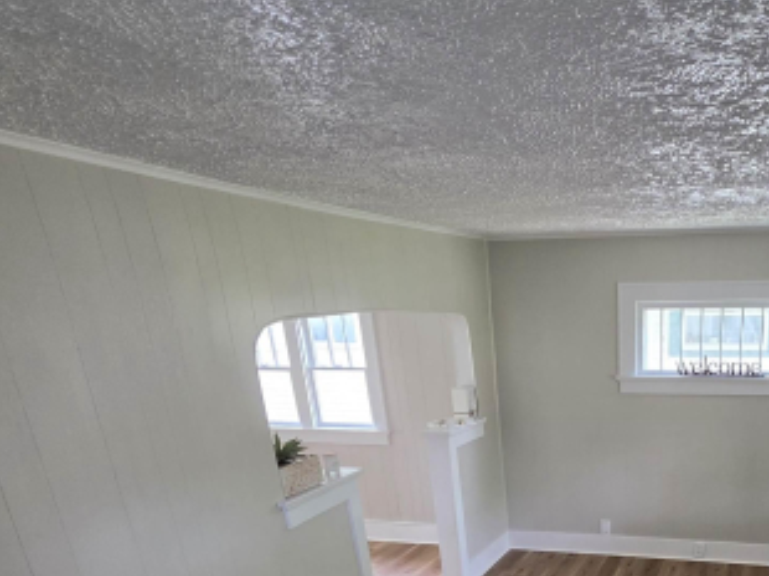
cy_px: 576
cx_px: 619
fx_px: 622
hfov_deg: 58.5
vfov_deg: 42.8
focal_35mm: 28
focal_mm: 2.2
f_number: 1.9
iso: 200
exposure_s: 1/120
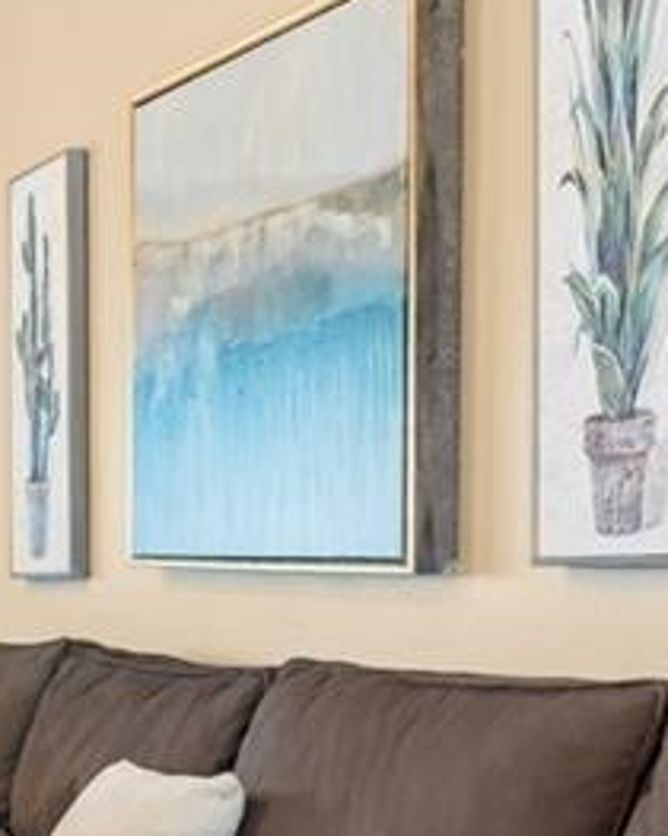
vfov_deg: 25.9
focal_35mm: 73
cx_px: -856
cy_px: 561
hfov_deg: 14.8
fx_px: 1806
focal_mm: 20
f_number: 10
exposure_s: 1/3
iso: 320
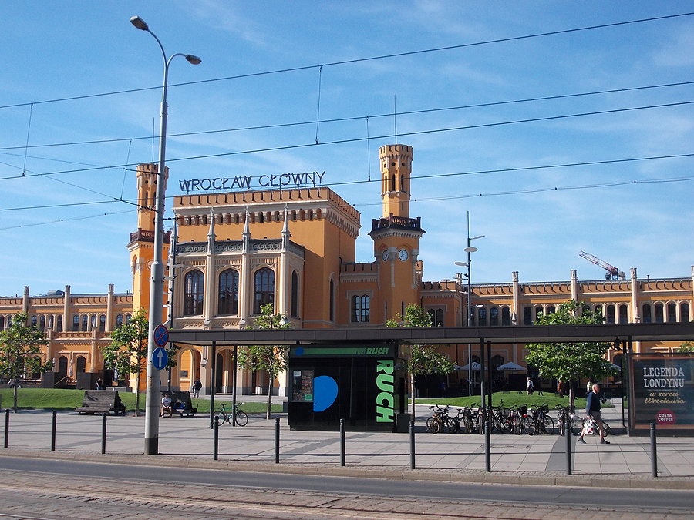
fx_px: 862
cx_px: 347
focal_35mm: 43
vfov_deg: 33.6
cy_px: 260
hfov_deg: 43.9
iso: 80
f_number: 6.5
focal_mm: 6.1
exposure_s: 1/250
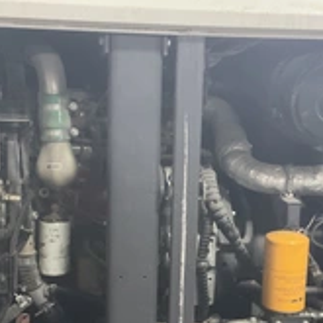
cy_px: 182
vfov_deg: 27.7
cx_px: 168
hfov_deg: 27.7
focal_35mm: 62
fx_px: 655
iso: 200
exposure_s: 1/40
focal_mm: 3
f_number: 1.8
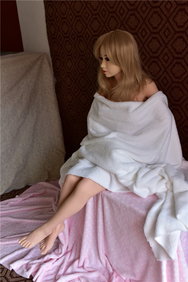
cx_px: 94
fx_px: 274
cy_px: 141
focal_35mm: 35
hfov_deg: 37.9
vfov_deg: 54.4
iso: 800
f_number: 5
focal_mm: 35
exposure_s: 1/320
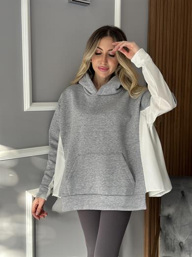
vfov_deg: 39.7
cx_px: 96
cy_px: 128
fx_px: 355
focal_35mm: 48
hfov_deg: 30.3
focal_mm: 6.86
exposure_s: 1/67
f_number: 1.78
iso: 125
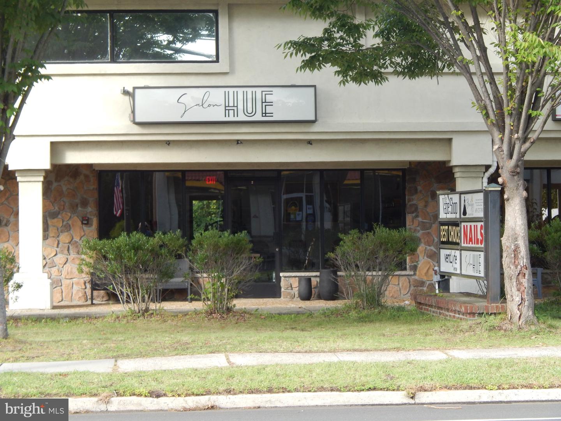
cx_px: 280
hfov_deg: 18.7
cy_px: 210
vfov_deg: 14.1
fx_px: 1702
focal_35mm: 105
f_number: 4.5
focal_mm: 18.7
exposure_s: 1/100
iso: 125
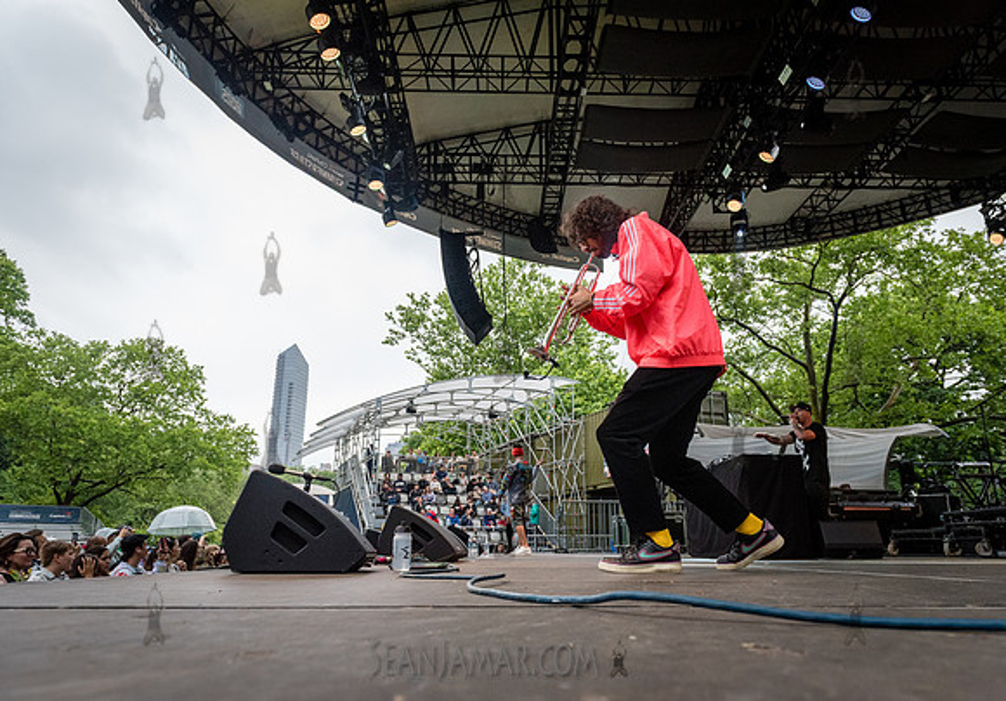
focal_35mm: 25
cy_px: 350
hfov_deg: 70.9
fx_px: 706
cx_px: 525
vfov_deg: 52.8
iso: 2000
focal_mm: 24
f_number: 4.5
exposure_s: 1/2000
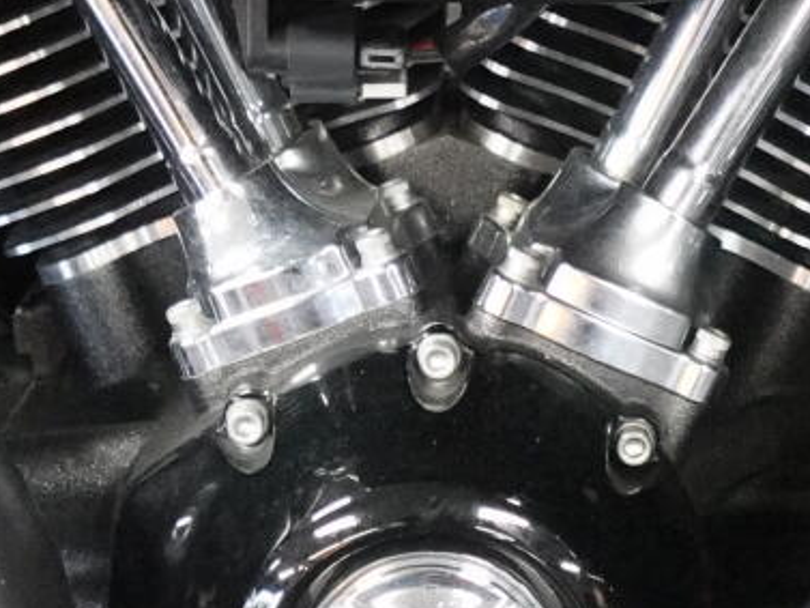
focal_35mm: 102
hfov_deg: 19.2
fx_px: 2388
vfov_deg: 14.5
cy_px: 246
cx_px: 488
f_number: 2
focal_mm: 7.6
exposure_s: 1/250
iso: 4000
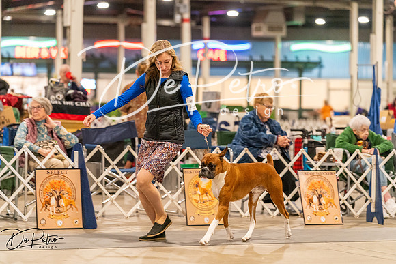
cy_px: 132
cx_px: 198
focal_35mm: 140
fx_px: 1540
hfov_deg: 14.7
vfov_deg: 9.8
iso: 6400
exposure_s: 1/250
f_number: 3.5
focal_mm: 140
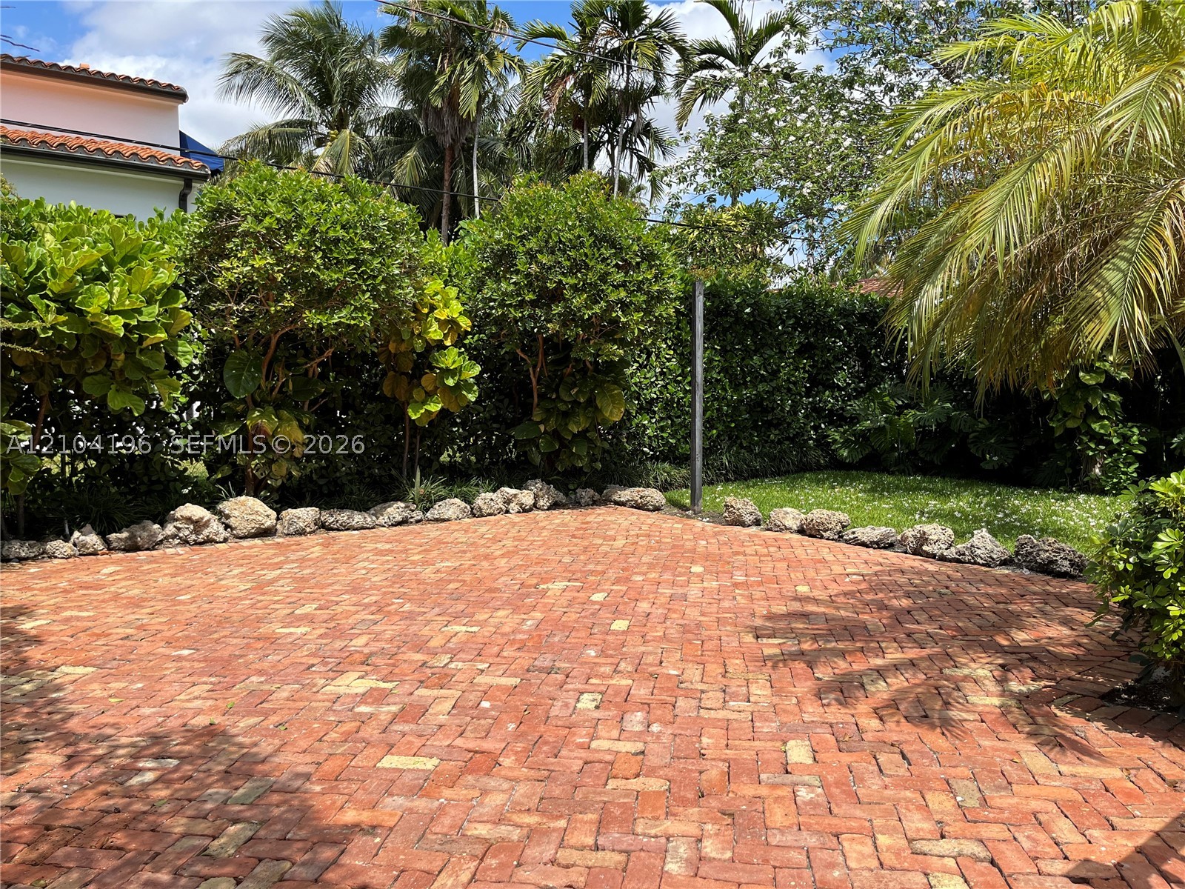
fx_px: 890
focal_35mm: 26
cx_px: 592
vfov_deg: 53.1
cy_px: 444
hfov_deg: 67.3
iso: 50
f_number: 1.6
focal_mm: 5.1
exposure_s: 1/3521
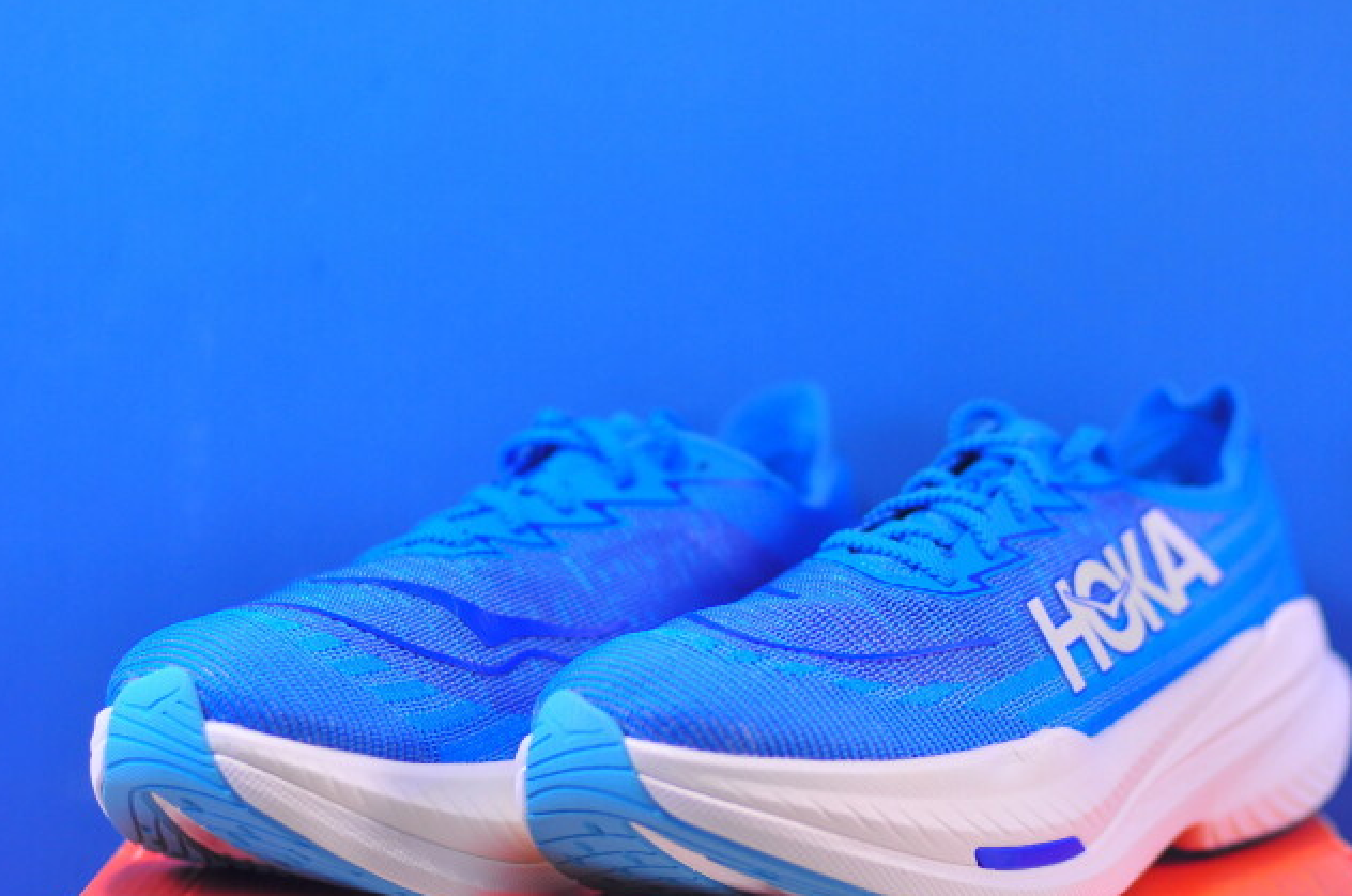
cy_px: 478
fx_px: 3561
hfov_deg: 21.5
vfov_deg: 14.3
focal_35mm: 95
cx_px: 762
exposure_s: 1/320
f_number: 2.2
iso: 250
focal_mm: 50
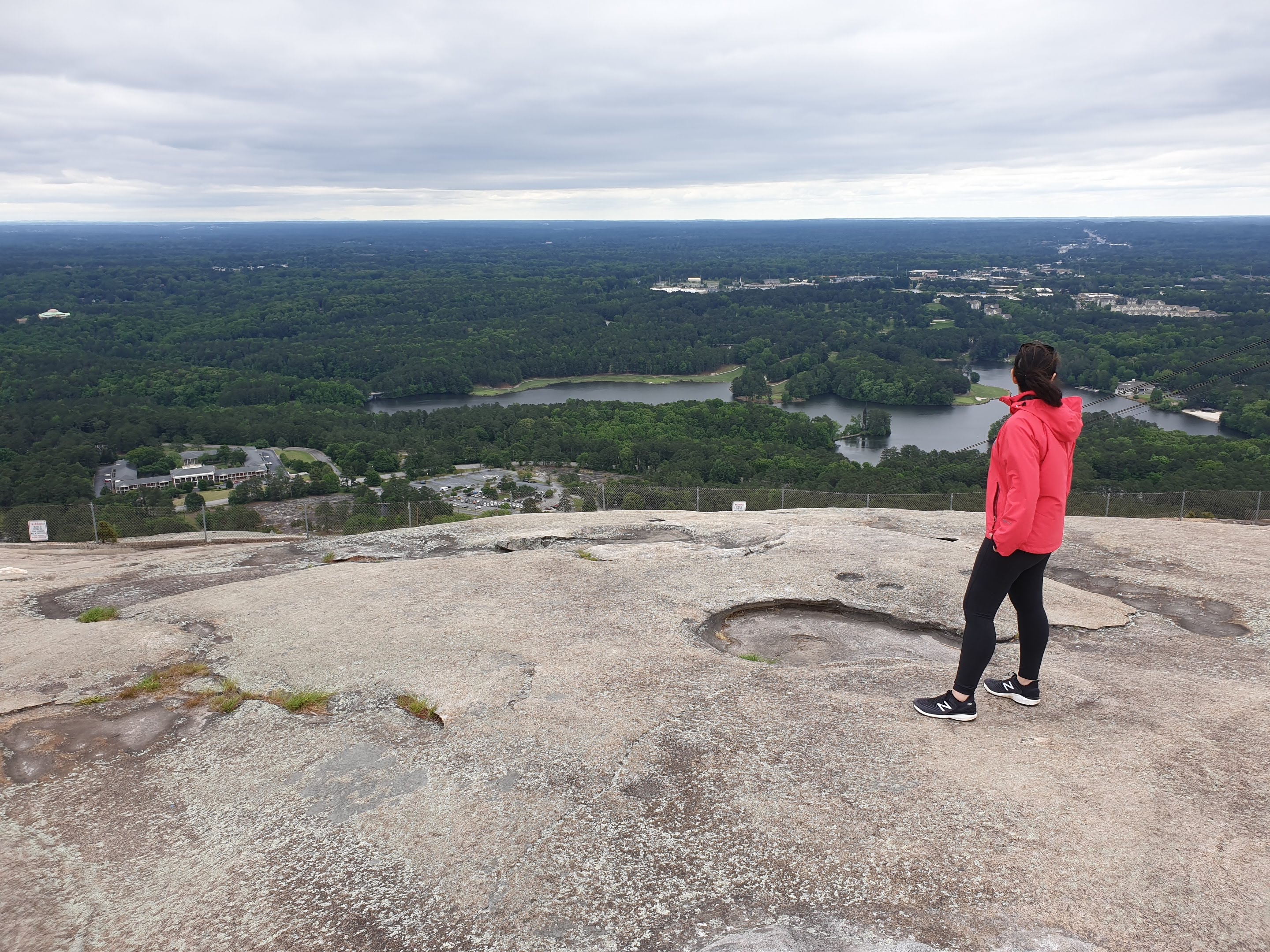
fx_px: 954
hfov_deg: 67.3
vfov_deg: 53.1
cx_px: 635
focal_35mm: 26
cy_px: 476
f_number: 2.4
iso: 50
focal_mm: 4.3
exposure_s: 1/488
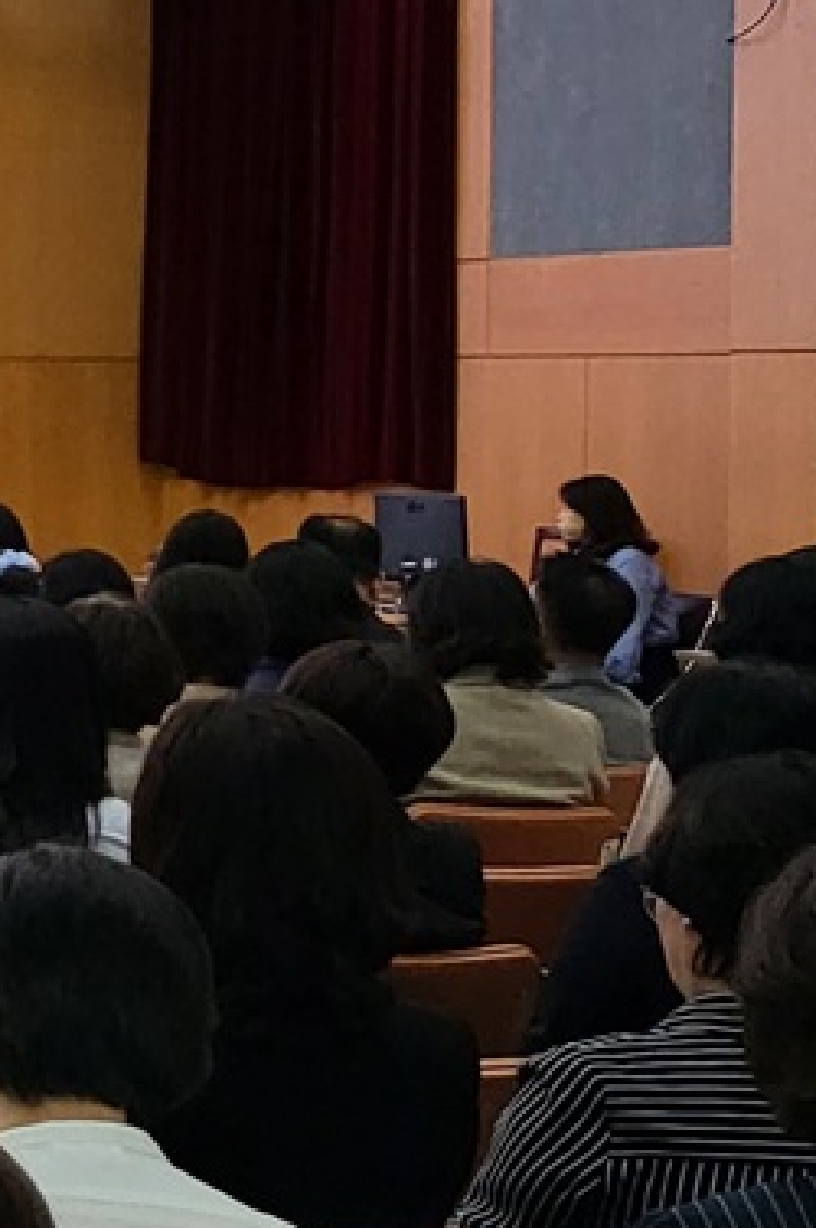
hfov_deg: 9.8
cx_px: -1603
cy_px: 518
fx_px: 3678
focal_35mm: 108
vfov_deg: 18.9
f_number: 1.8
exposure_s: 1/120
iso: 80
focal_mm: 4.25
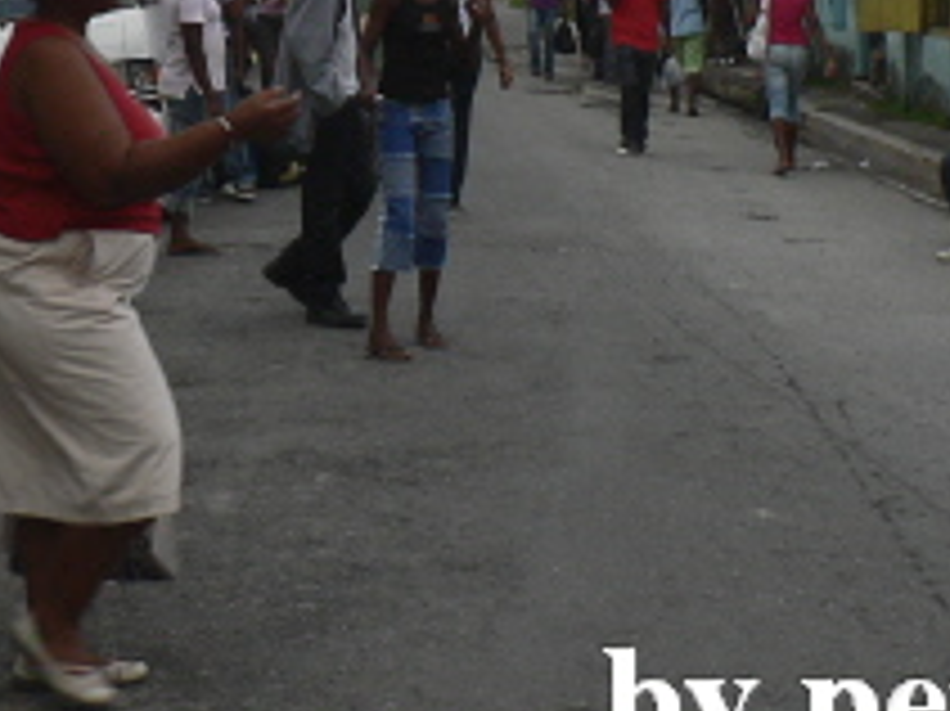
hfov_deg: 20.9
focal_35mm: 94
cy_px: -173
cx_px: 509
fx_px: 2578
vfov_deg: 15.1
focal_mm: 6
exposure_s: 1/100
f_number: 2.8
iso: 64
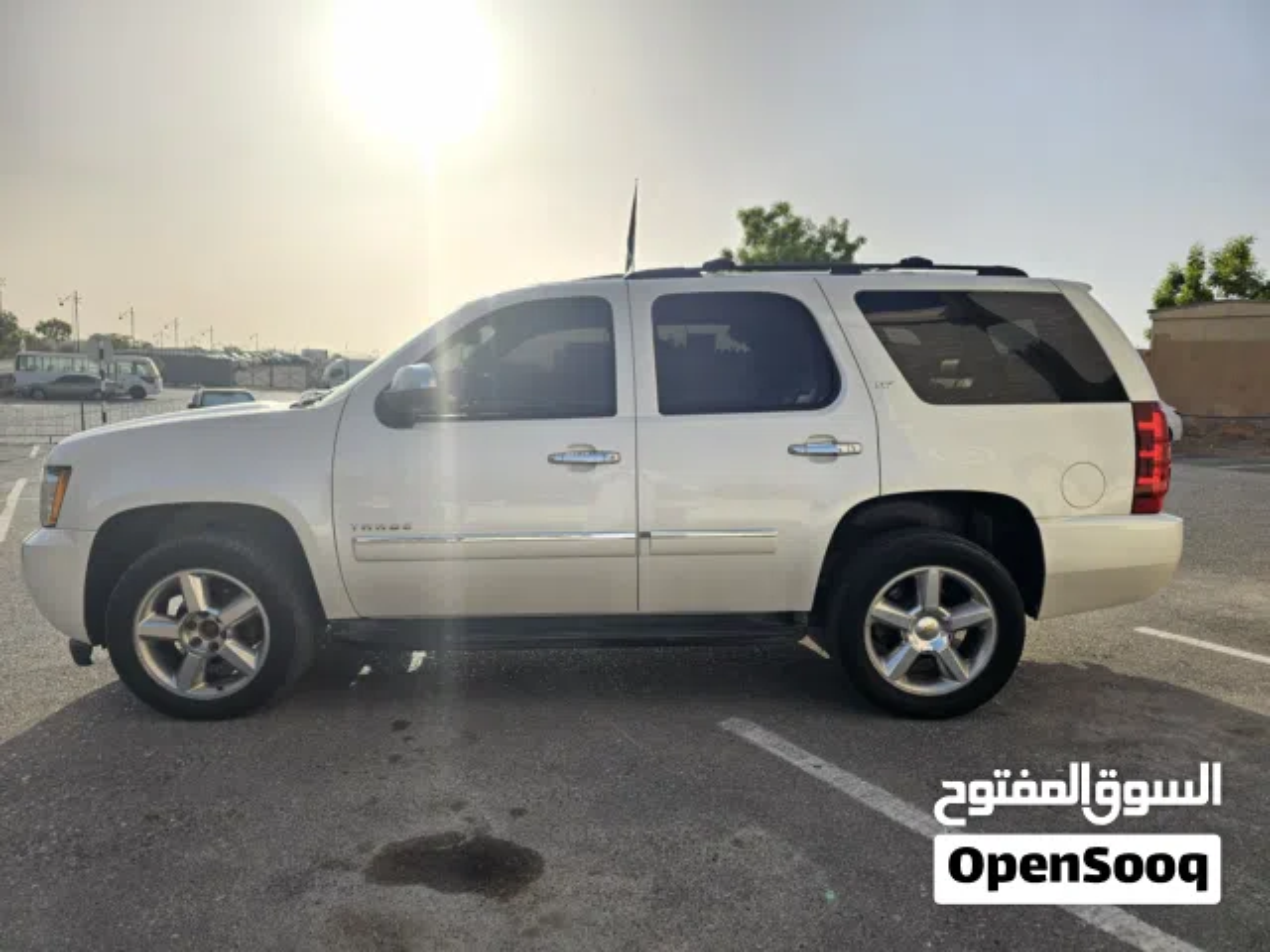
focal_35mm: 23
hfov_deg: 73.9
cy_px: 476
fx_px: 844
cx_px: 635
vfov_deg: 58.9
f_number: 1.7
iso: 10
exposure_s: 1/499
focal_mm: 6.3
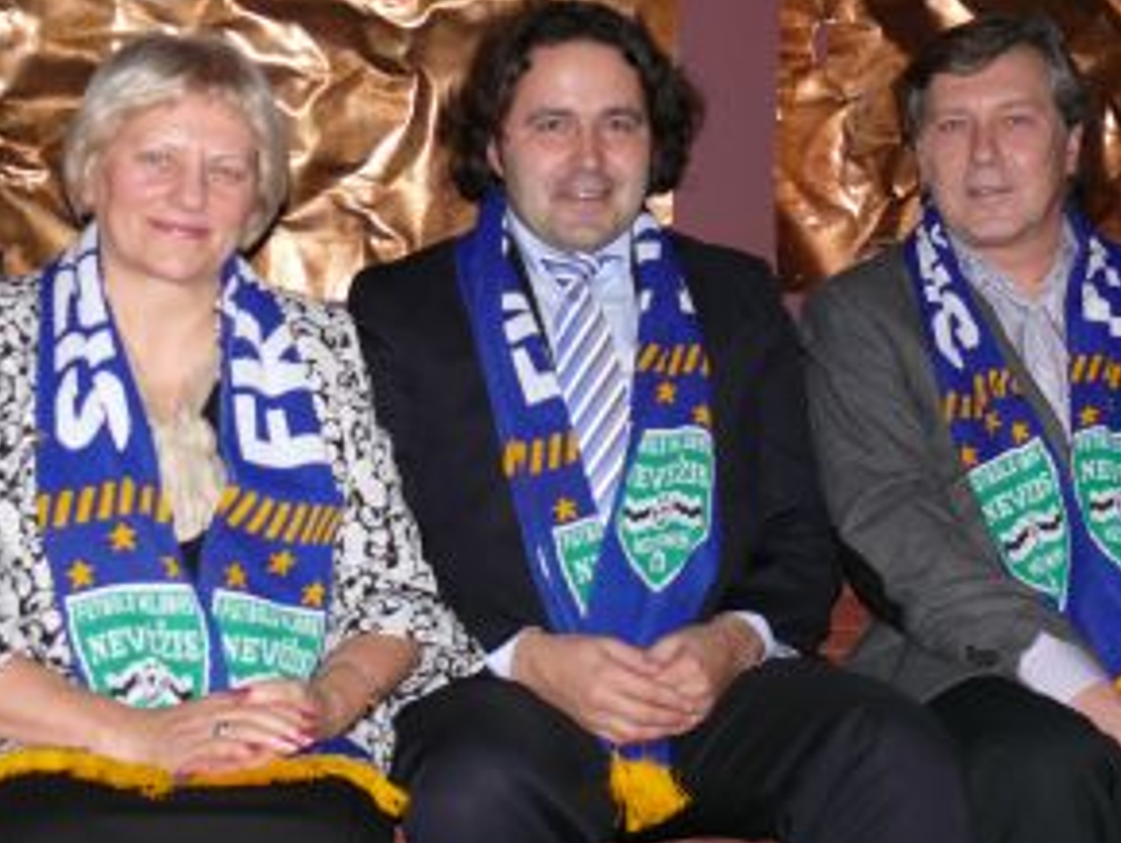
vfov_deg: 23.6
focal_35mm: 62
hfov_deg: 31.2
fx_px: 2009
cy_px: 298
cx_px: 549
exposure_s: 1/30
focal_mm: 8.8
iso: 100
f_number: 2.8
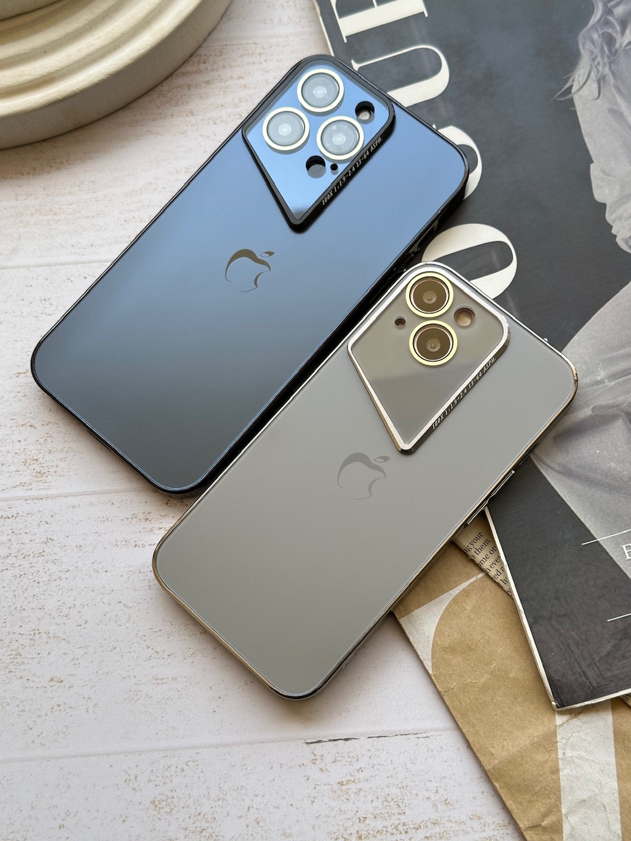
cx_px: 316
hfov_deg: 30.3
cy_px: 420
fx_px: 1167
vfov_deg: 39.7
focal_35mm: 48
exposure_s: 1/393
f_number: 1.78
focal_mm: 6.86
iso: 64
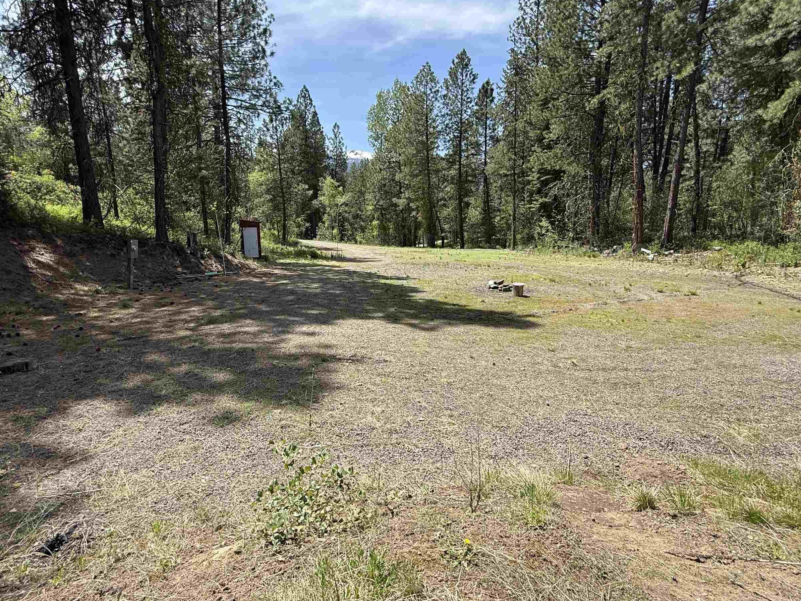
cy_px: 297
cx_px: 374
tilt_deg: -11.0
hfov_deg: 87.6
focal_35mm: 18
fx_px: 417
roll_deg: +0.9
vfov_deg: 71.6
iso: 50
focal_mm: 2.22
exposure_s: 1/901
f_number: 2.2
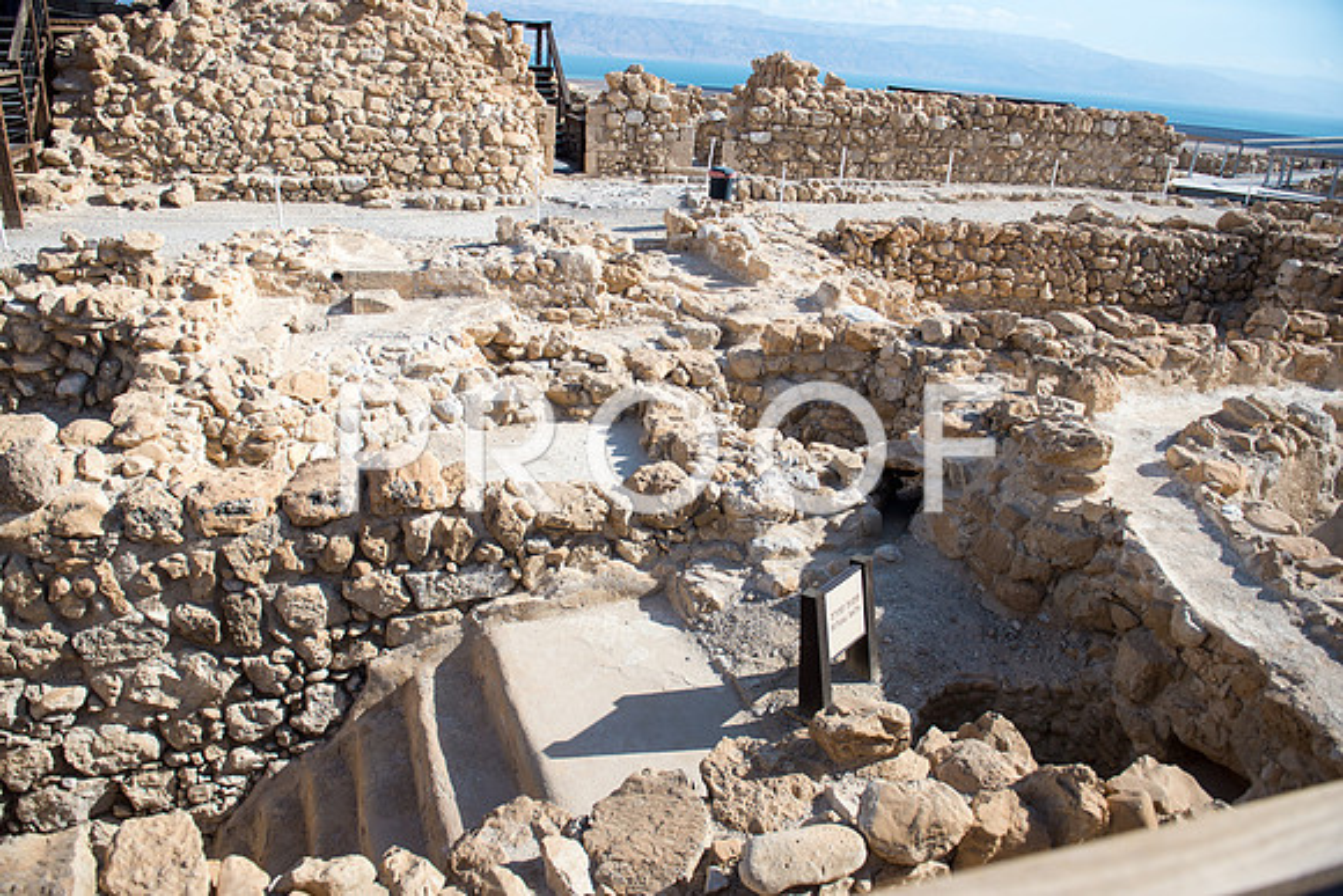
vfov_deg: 53.2
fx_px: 896
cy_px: 448
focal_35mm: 24
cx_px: 672
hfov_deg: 73.7
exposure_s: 1/4000
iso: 200
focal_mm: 24
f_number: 2.8
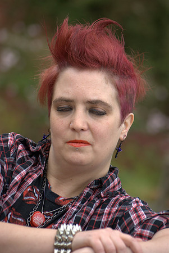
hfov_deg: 7.6
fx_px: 1264
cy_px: 126
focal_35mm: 180
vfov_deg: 11.4
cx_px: 84
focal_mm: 120
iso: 100
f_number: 4.5
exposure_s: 1/250
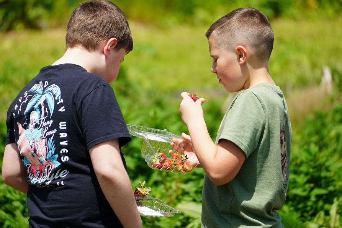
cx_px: 168
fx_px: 5721
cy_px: 110
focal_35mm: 602
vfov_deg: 2.3
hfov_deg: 3.4
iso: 160
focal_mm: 350
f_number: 6.3
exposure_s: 1/500
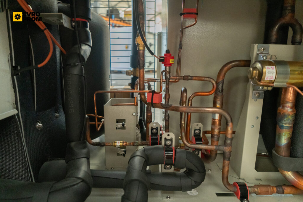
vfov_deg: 53.1
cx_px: 152
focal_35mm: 24
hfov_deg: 73.7
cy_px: 101
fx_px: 202
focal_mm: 24
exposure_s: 1/50
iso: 4000
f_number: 4.5
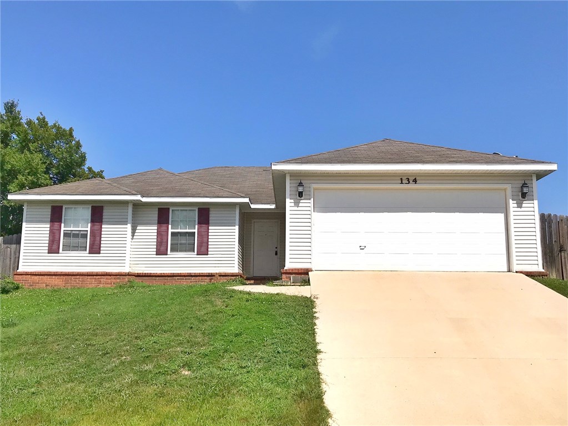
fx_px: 558
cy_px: 213
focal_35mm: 34
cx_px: 284
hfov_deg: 54.0
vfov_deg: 41.8
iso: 20
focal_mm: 3.99
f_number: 1.8
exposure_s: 1/6410
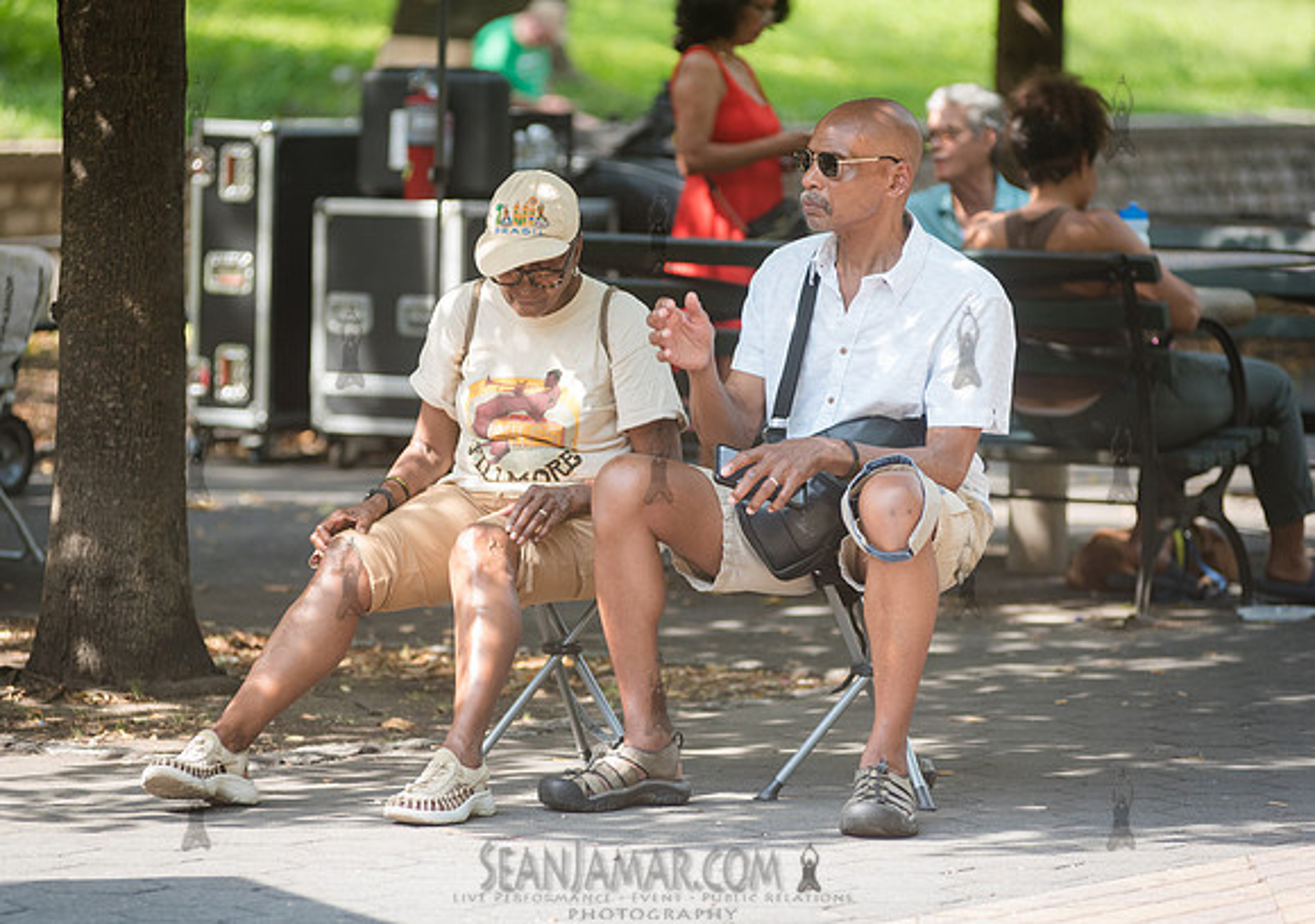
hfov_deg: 11.0
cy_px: 466
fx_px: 6849
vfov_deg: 7.7
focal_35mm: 184
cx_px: 631
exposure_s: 1/500
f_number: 4
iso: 500
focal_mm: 170
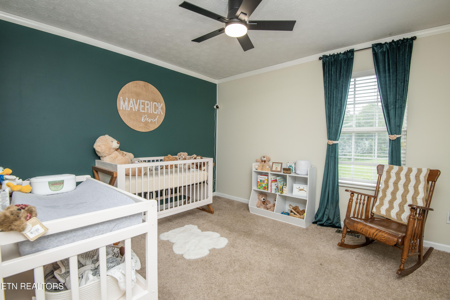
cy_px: 150
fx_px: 200
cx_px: 225
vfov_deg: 73.7
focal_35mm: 16
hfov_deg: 96.7
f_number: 10
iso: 400
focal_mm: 16
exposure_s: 1/60
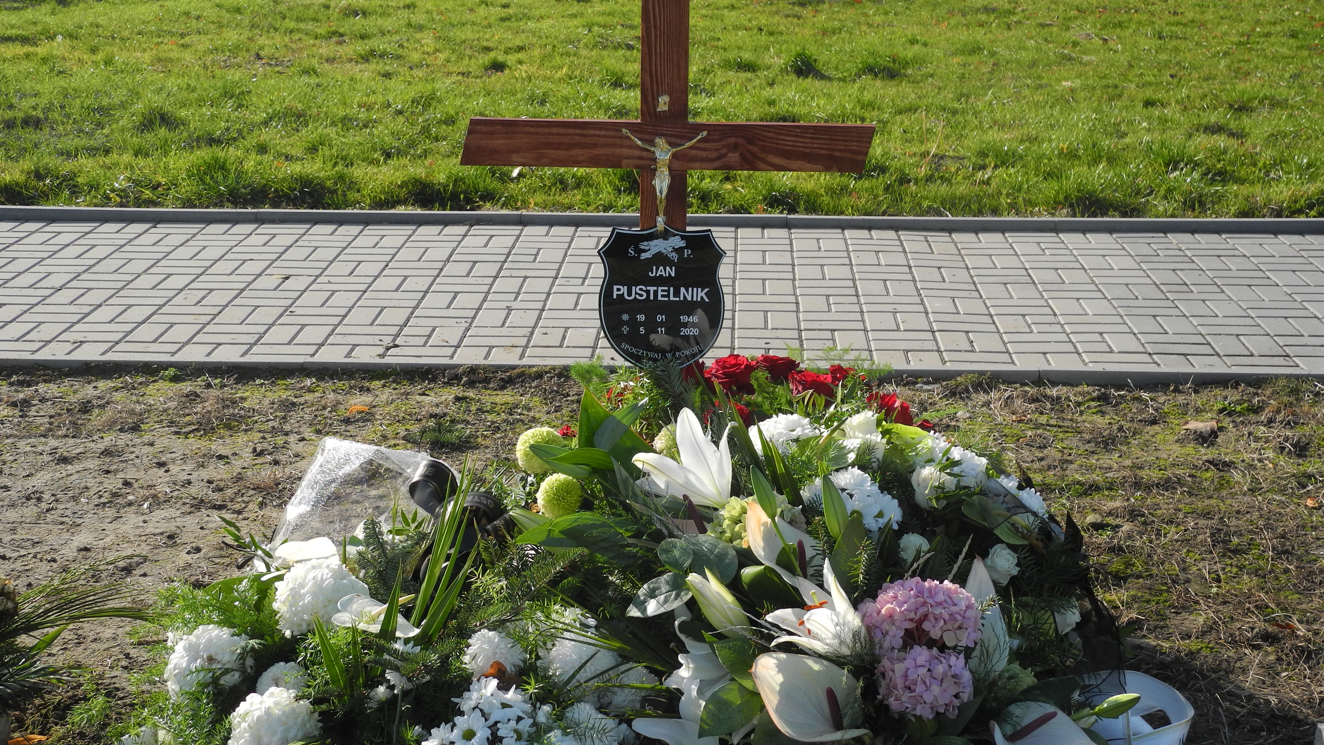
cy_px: 410
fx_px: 1755
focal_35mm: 50
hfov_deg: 41.3
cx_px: 661
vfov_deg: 23.9
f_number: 3.2
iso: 100
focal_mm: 9.7
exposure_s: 1/800
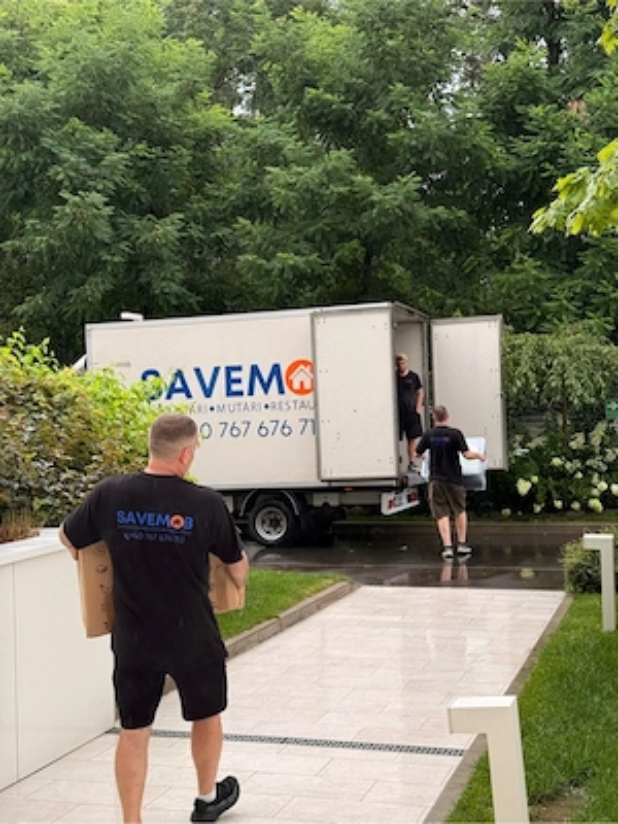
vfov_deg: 39.7
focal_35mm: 48
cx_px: 309
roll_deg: +2.8
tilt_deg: -1.4
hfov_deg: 30.3
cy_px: 412
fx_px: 1143
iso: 80
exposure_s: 1/217
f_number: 1.78
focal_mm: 6.76
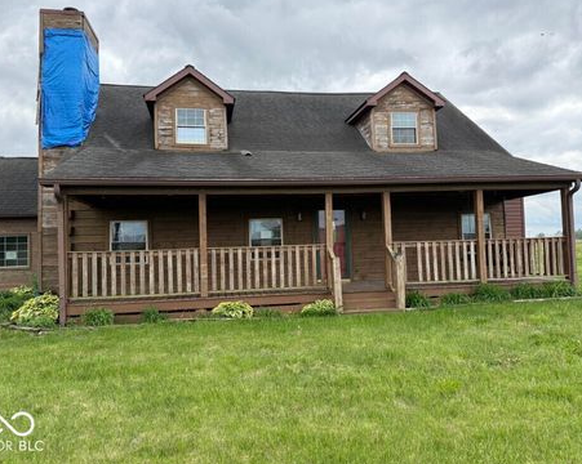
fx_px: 447
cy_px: 226
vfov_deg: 54.9
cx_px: 274
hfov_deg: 66.0
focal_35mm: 26
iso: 100
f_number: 1.78
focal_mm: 6.76
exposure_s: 1/1727
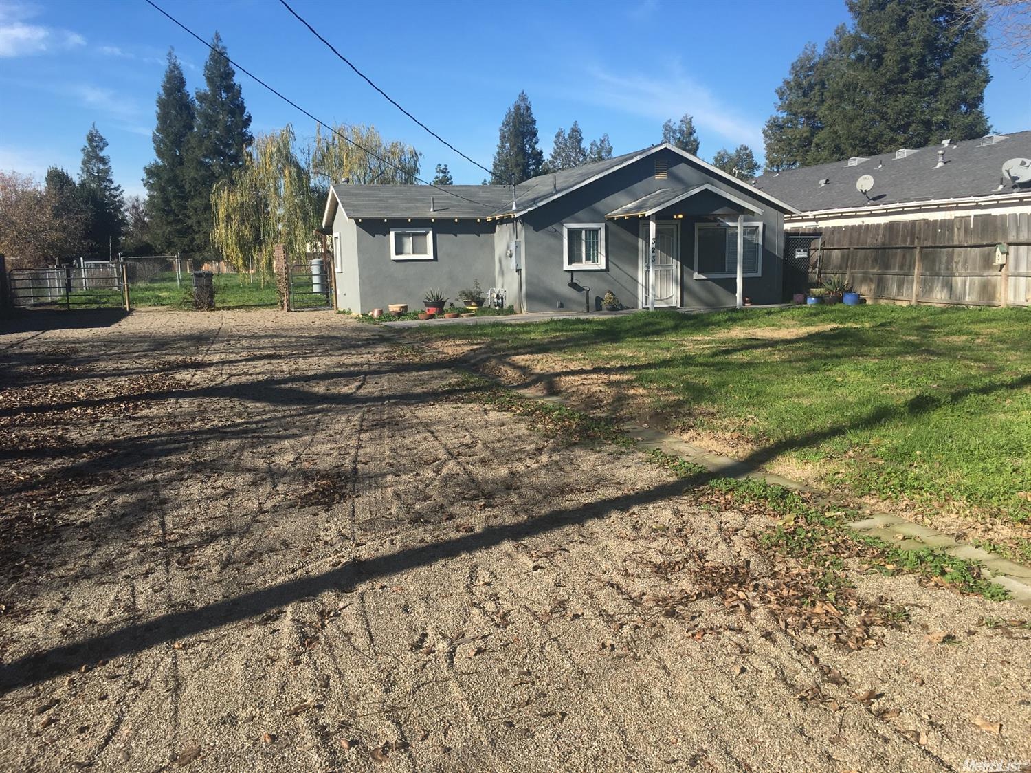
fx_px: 863
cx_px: 516
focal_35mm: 29
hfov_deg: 61.7
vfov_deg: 48.2
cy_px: 386
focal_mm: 4.15
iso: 25
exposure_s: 1/1241
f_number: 2.2
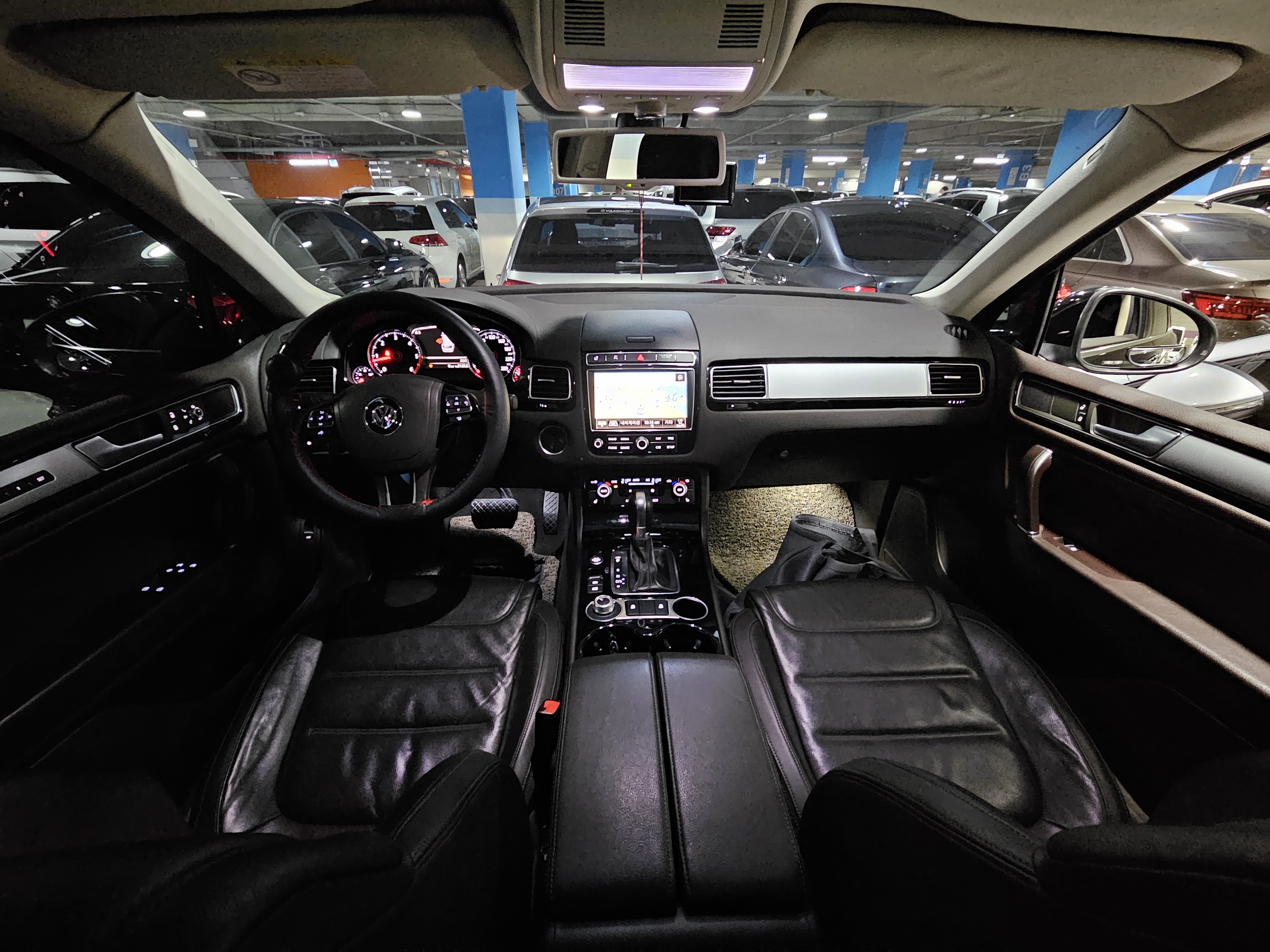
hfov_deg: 106.2
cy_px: 476
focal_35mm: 13
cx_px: 635
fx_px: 477
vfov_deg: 89.9
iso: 1600
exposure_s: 1/24
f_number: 2.2
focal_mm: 2.2
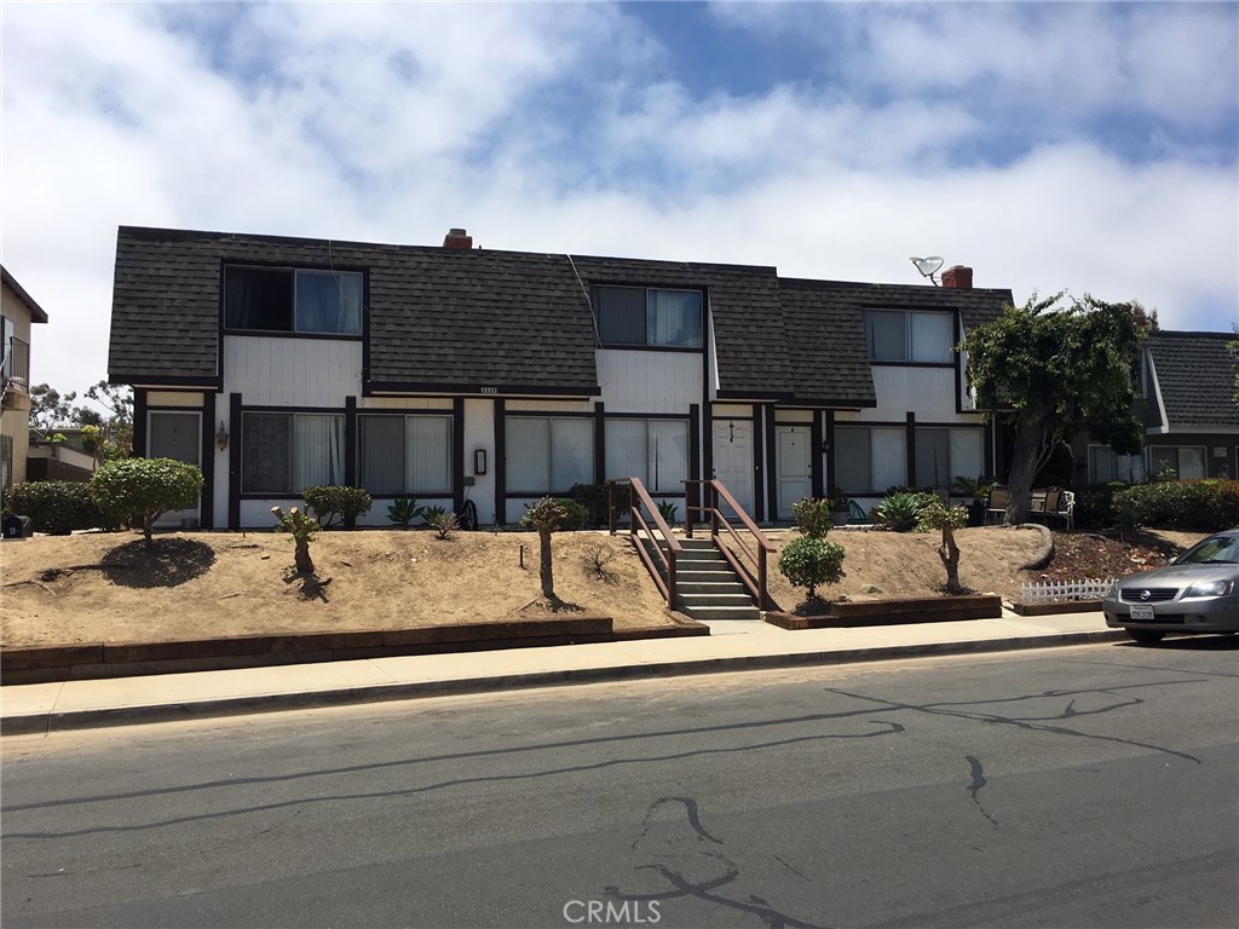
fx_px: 1038
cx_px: 620
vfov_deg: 48.2
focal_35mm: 29
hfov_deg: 61.7
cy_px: 464
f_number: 2.2
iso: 25
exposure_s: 1/2481
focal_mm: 4.15
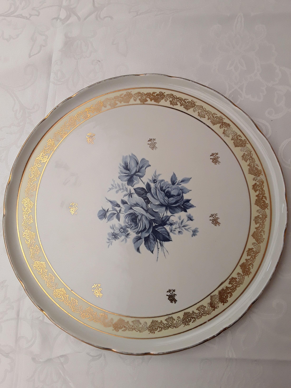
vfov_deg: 65.3
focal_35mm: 27
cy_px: 194
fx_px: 303
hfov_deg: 51.4
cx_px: 146
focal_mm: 2.91
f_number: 1.9
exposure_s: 1/288
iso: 40
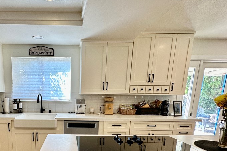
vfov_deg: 53.8
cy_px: 119
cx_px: 69
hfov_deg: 75.2
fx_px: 139
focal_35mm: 22
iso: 125
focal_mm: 2.22
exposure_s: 1/120
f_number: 2.2
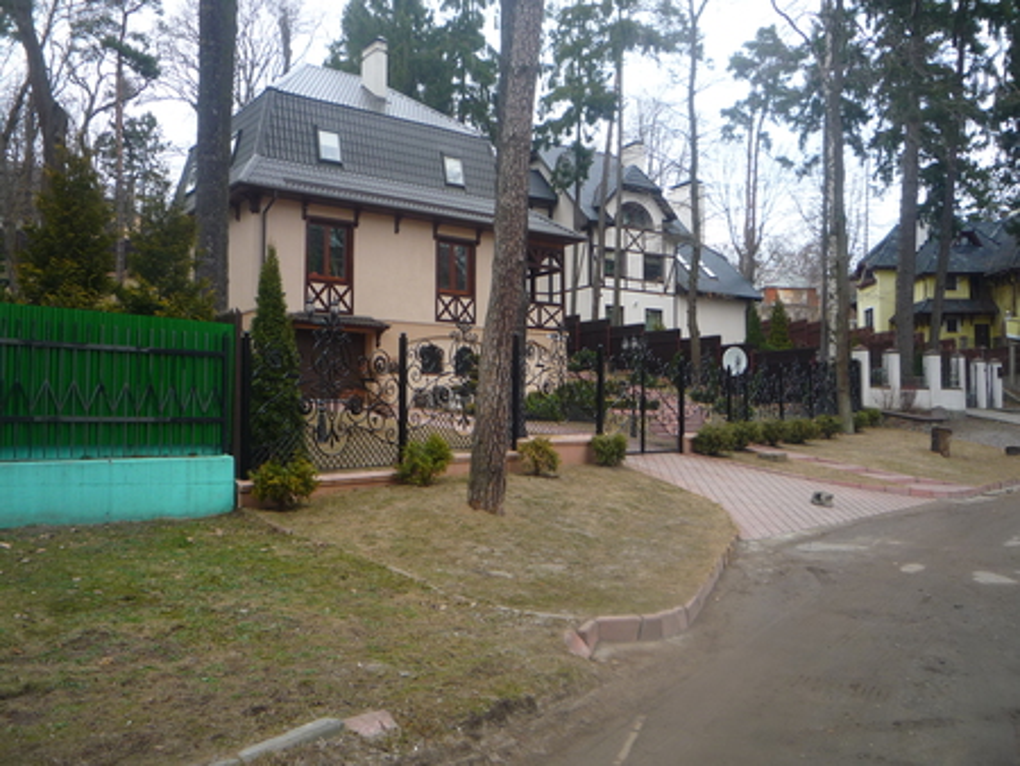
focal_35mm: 30
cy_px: 383
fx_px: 884
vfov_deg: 46.8
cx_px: 510
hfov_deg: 59.9
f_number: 3.5
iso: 100
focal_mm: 5.2
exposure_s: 1/100
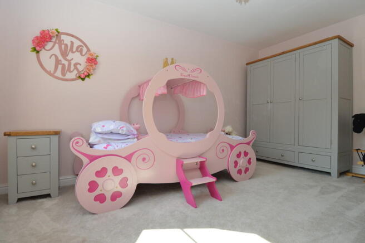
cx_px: 182
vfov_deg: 67.3
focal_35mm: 18
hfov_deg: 90.1
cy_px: 122
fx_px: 182
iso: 360
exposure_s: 1/125
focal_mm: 12
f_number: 5.6
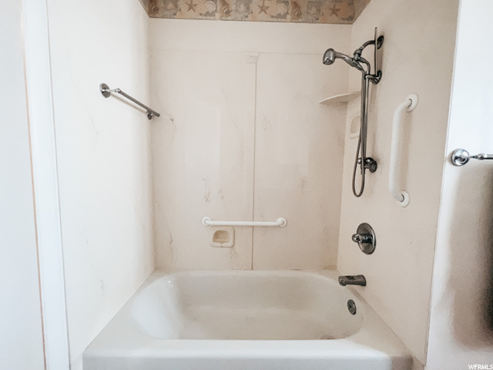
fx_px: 185
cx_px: 246
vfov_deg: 89.9
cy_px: 185
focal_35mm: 13
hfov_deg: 106.2
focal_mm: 1.57
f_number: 1.8
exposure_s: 1/60
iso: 250
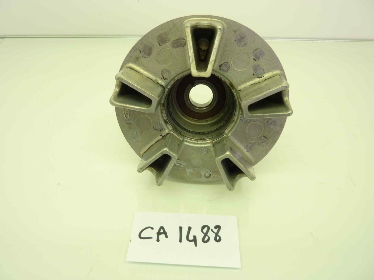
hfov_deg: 69.4
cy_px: 140
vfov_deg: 54.9
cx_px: 187
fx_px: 270
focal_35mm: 25
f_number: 3.3
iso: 80
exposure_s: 1/25
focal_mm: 4.1
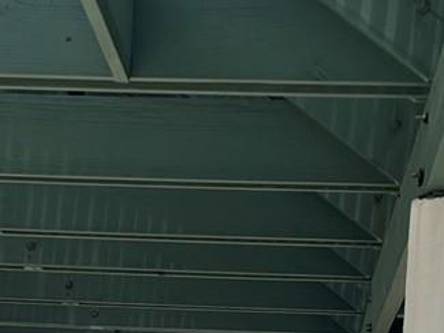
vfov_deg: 11.0
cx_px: 186
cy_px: 535
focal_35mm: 128
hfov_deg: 15.4
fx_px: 1642
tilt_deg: -2.1
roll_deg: -2.5
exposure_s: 1/3077
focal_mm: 5.7
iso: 50
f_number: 1.5
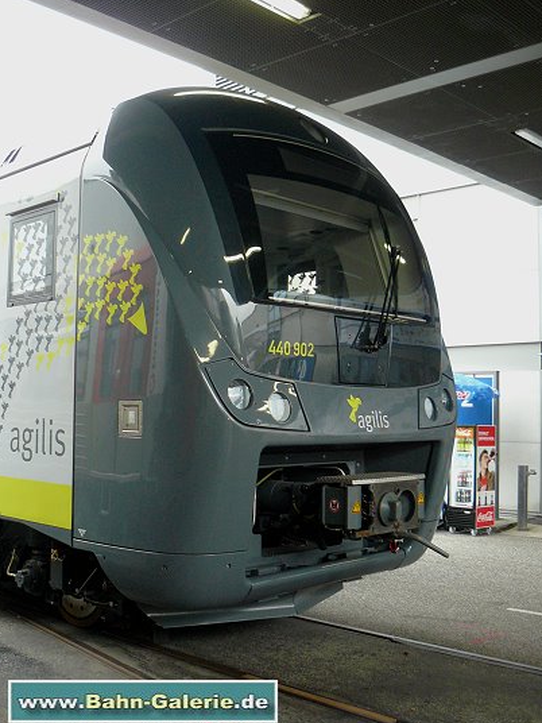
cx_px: 269
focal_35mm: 37
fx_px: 772
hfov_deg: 38.7
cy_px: 368
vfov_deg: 50.1
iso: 200
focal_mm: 6
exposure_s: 1/25
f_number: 2.8
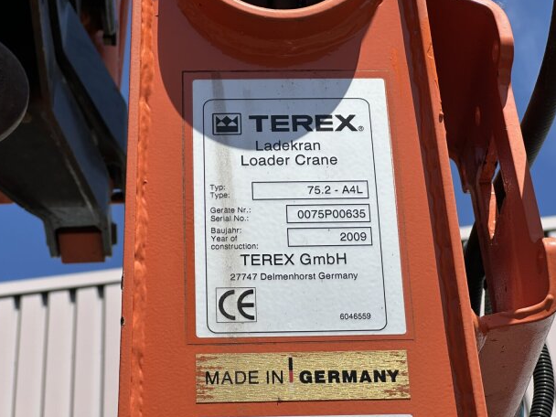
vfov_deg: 18.2
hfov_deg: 24.1
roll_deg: +4.2
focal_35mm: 81
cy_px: 199
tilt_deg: +34.2
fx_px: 1301
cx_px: 281
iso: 32
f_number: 2.8
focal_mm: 9
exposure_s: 1/861
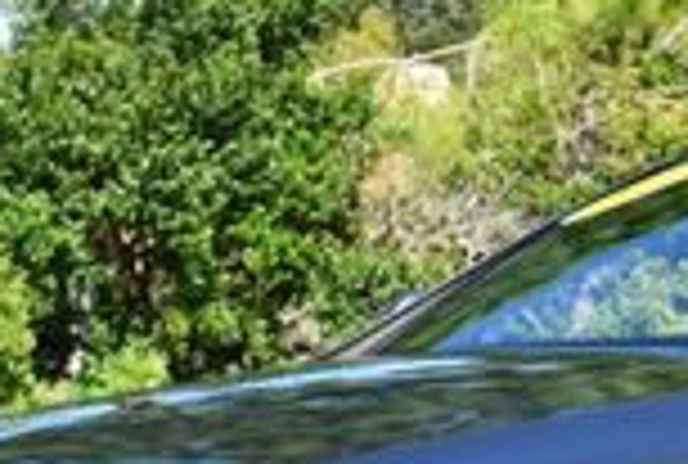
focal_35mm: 217
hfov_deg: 9.3
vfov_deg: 6.4
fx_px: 4159
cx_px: 881
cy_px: 311
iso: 180
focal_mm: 26
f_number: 8
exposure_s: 1/250
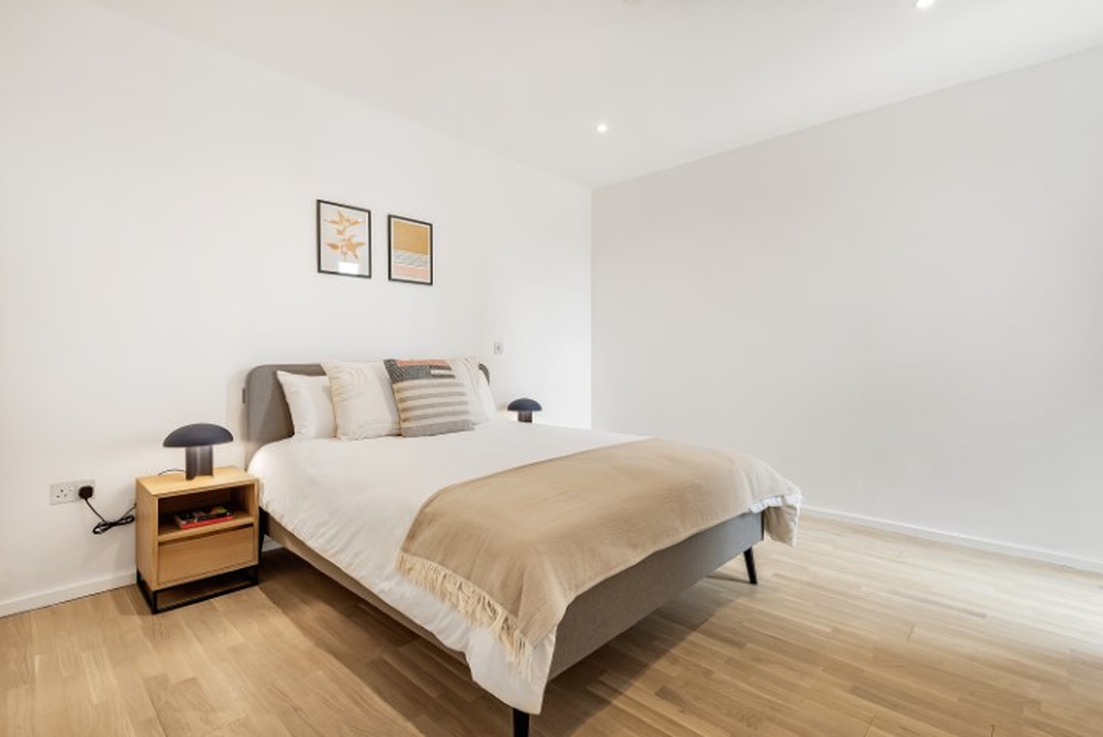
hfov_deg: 96.7
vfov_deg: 73.8
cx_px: 552
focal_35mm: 16
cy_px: 368
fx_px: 490
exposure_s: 1/10
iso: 320
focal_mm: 16
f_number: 10
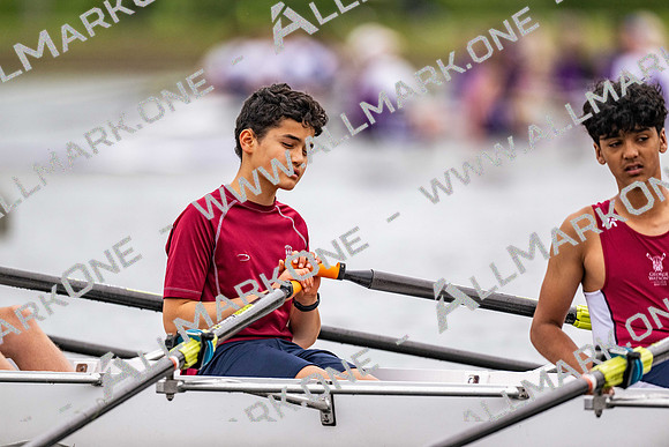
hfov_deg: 3.4
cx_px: 334
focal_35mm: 600
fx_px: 11152
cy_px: 224
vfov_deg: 2.3
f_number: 4
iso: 900
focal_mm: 600
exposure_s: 1/2500
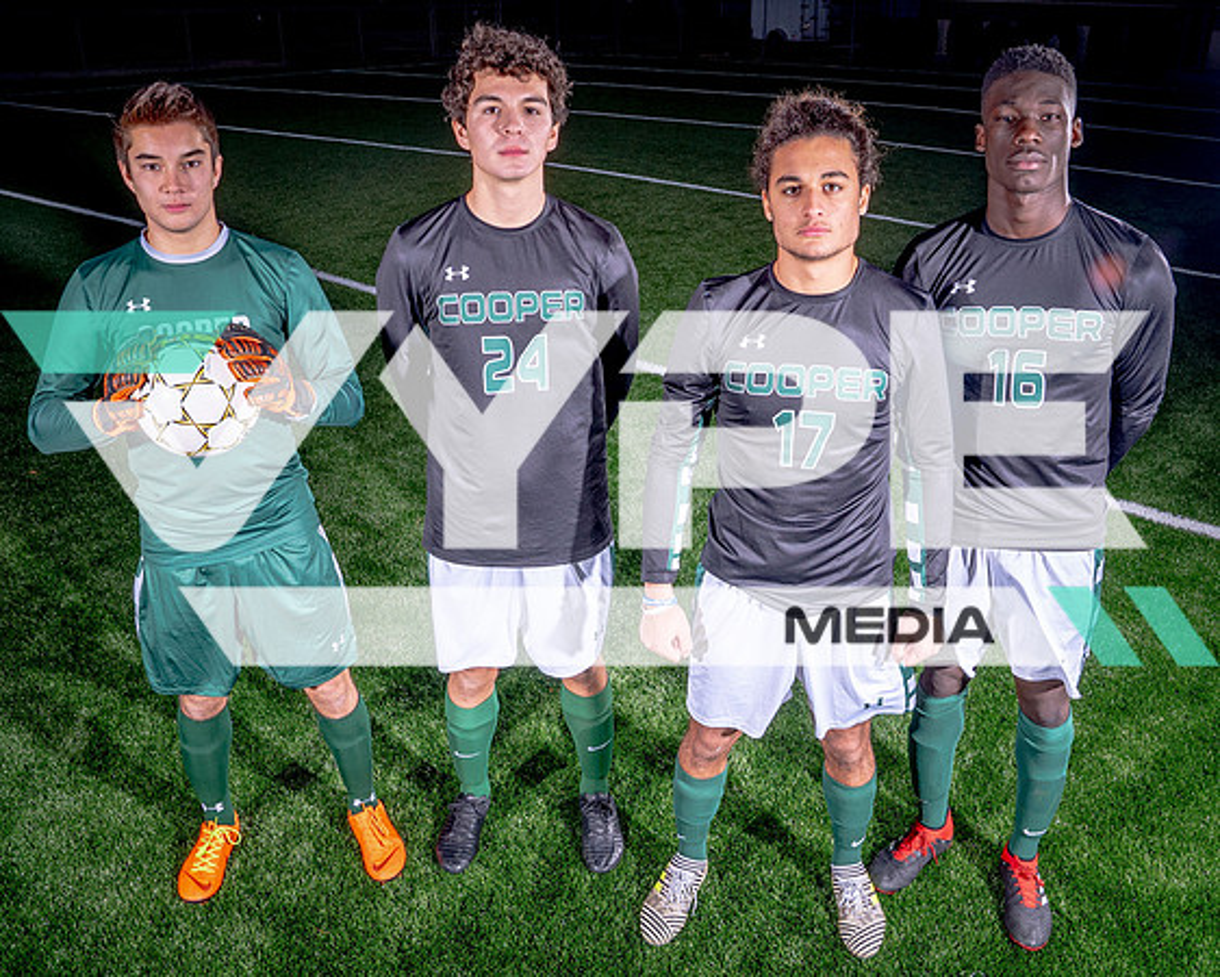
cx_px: 645
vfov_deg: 49.2
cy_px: 500
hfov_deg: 59.5
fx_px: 1066
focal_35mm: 30
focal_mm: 24
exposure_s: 1/125
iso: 100
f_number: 9.5
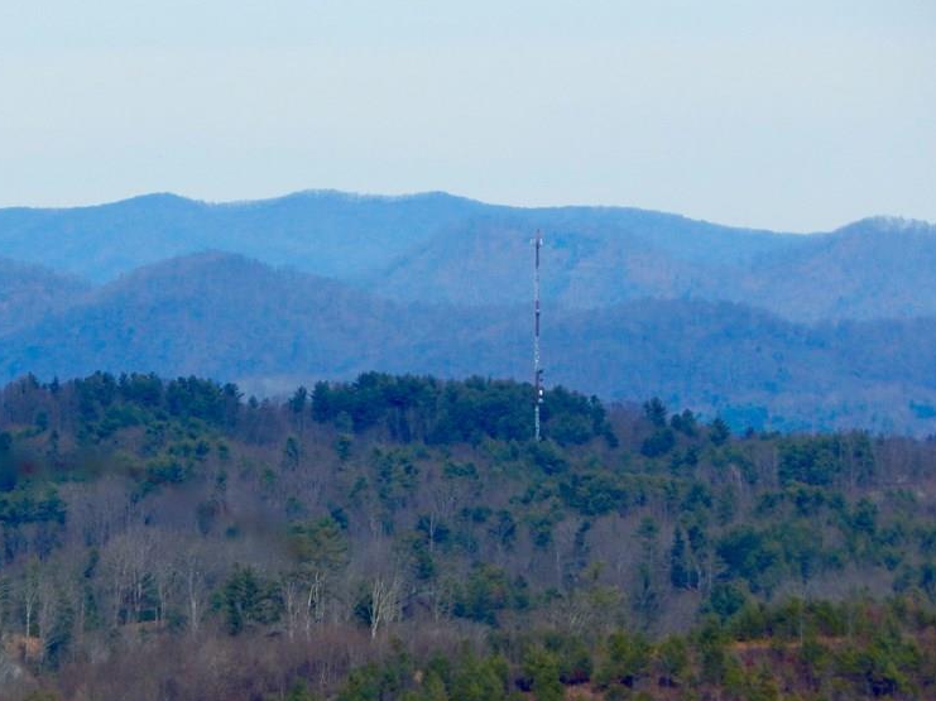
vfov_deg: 2.8
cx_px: 307
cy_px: 441
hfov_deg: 3.7
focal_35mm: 531
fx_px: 14351
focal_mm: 69
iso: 125
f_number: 5.7
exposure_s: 1/800
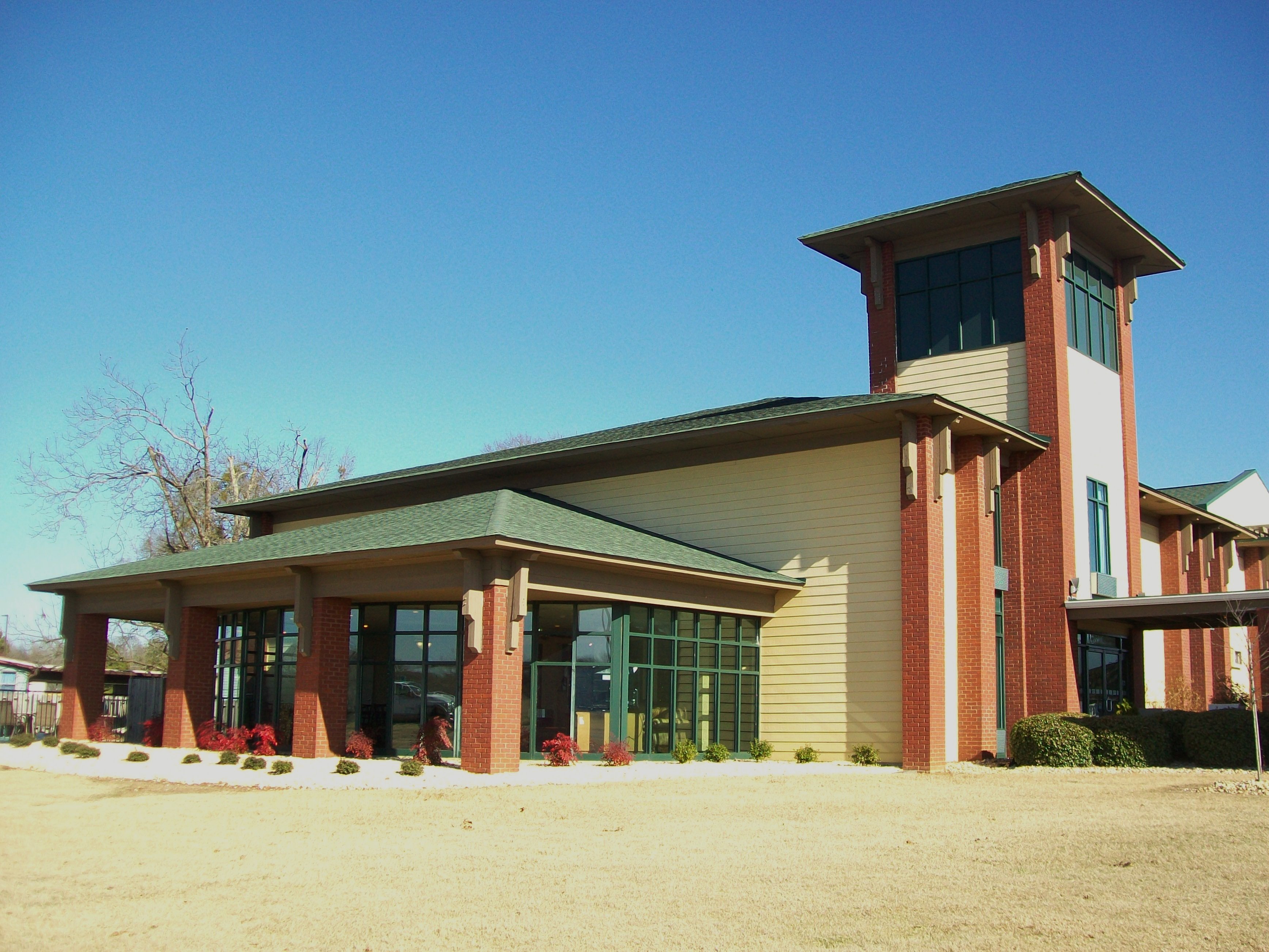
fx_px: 1320
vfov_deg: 39.7
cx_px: 634
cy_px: 476
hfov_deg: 51.4
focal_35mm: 36
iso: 64
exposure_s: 1/500
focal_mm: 6
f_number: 2.7
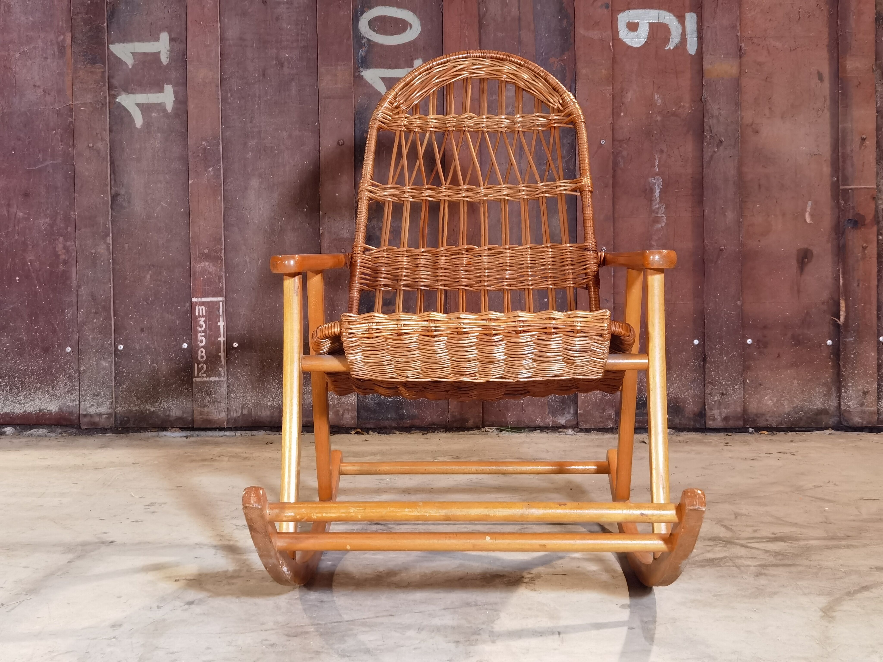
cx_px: 442
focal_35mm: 56
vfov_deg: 26.1
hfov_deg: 34.3
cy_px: 331
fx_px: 1428
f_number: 1.9
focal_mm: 6.71
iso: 400
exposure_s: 1/50
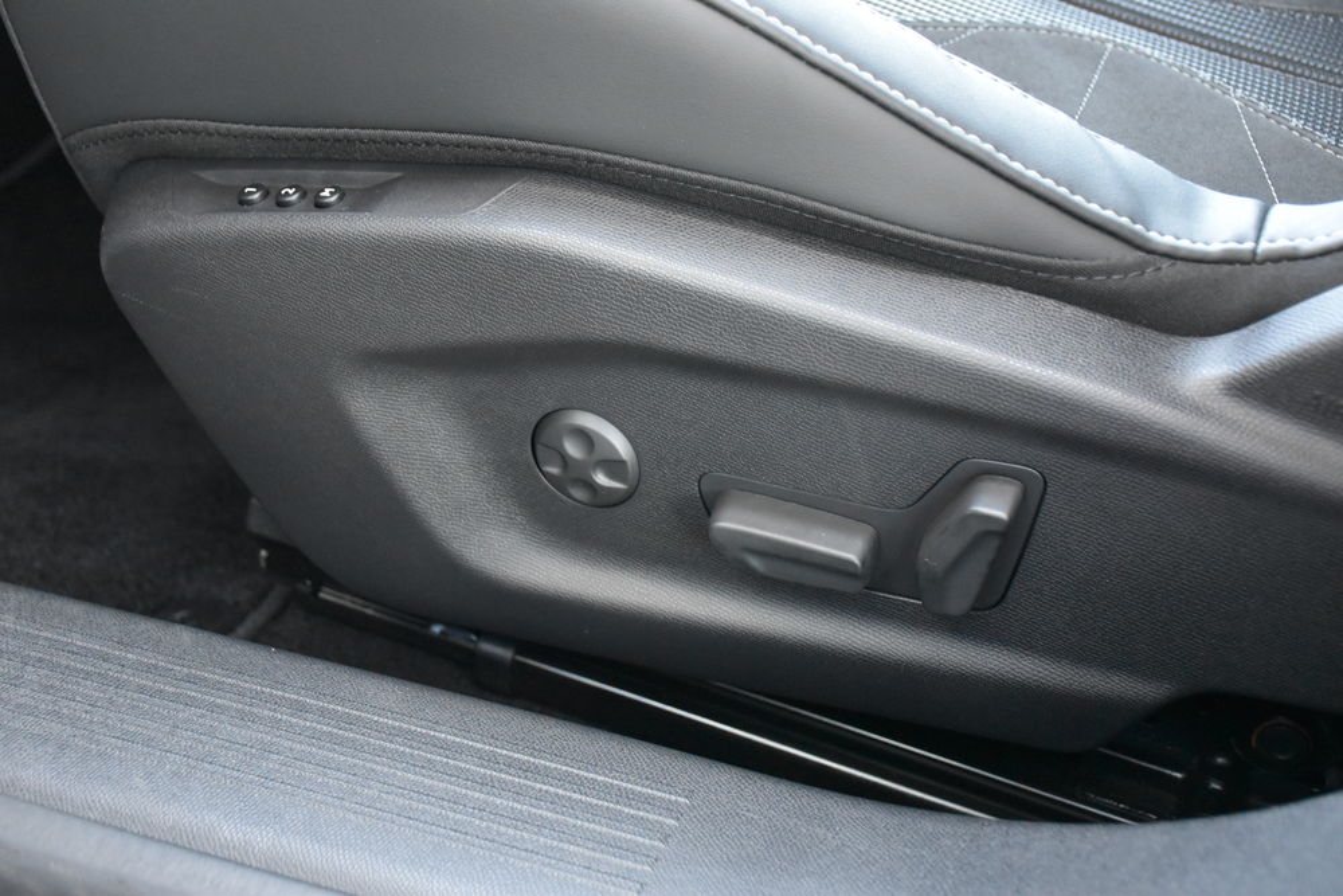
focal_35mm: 48
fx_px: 1791
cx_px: 672
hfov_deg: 41.1
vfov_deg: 28.1
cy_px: 448
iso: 3600
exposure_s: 1/60
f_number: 4
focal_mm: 32
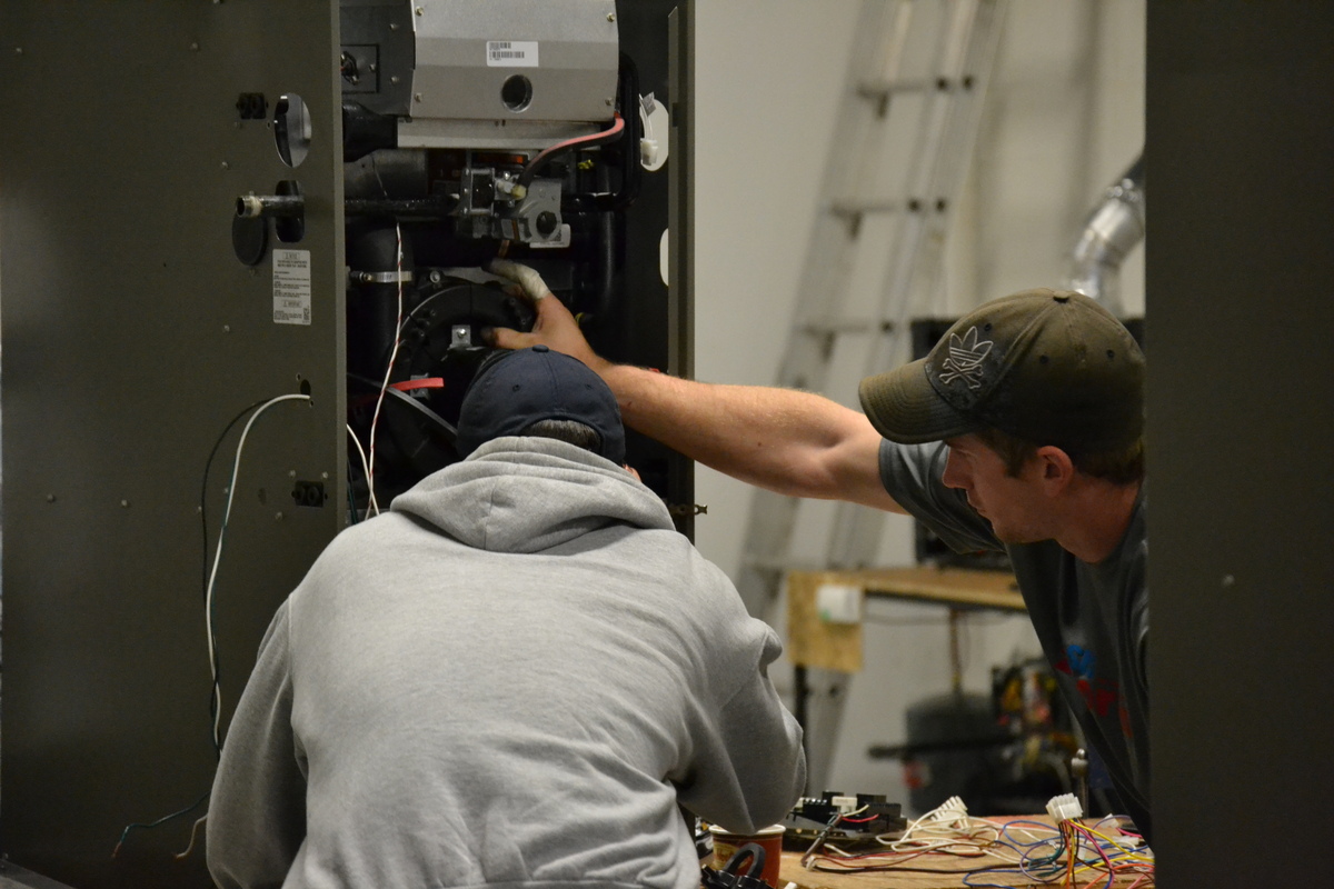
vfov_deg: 9.6
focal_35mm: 142
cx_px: 667
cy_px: 444
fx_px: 5280
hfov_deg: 14.4
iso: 3200
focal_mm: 95
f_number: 4.5
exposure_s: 1/50
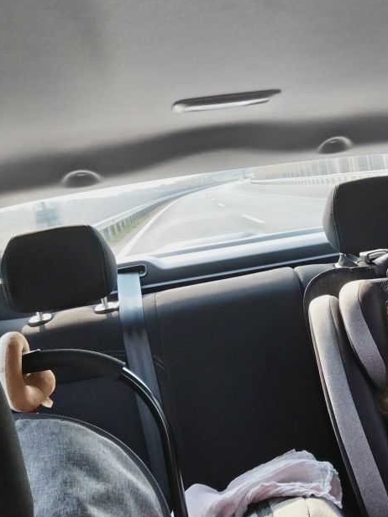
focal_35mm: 39
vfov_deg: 47.8
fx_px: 582
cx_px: 312
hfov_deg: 35.6
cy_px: 256
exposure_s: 1/100
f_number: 2.45
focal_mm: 3.25
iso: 228
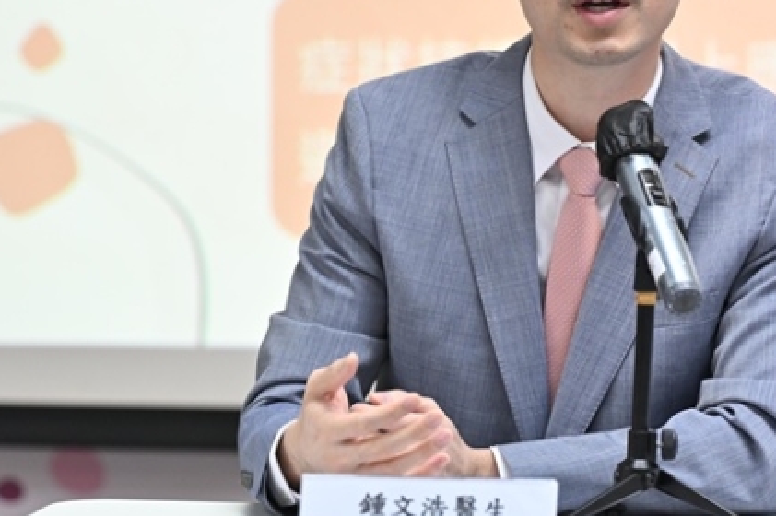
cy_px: 162
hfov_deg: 5.9
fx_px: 7474
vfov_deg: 4.0
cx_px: 284
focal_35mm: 347
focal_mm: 190
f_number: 4
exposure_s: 1/160
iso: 1000
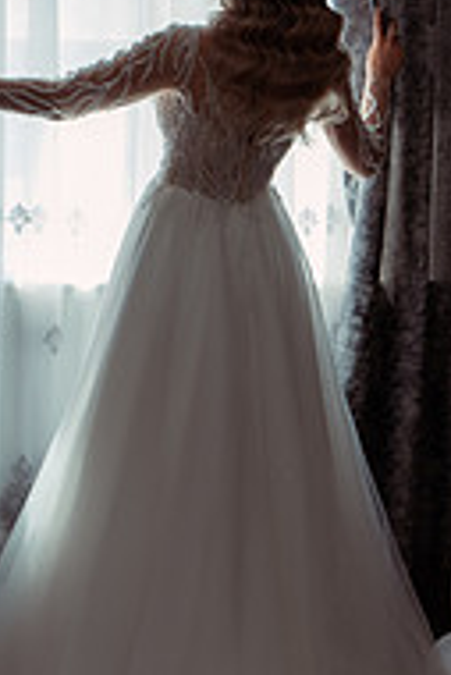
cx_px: 149
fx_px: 1332
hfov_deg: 19.2
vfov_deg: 28.1
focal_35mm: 71
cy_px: 174
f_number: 4
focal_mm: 30
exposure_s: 1/200
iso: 320
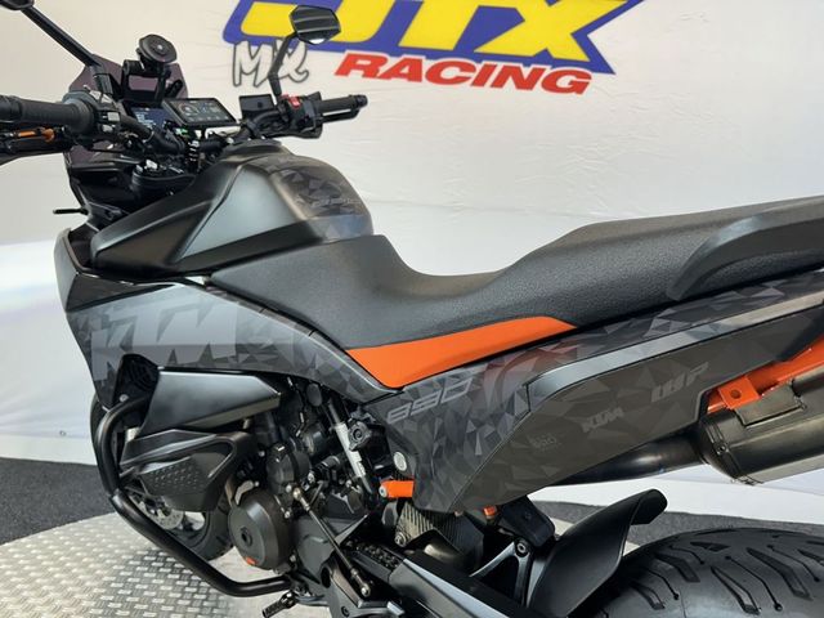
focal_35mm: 24
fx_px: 571
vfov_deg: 56.8
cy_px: 309
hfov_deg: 71.6
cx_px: 412
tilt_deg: -2.2
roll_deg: -4.8
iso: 80
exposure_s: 1/100
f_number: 1.78
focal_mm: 6.86
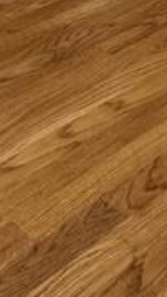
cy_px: -280
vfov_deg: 17.9
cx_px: 132
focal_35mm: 87
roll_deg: +1.2
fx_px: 686
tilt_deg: -0.5
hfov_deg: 13.8
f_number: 2.2
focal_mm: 2.22
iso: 125
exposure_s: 1/93
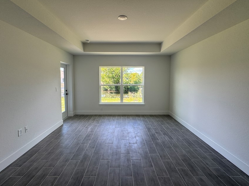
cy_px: 87
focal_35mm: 17
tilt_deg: -3.6
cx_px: 122
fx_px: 122
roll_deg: -0.1
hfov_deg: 91.0
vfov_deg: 74.6
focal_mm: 2.22
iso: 50
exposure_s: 1/120
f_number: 2.2
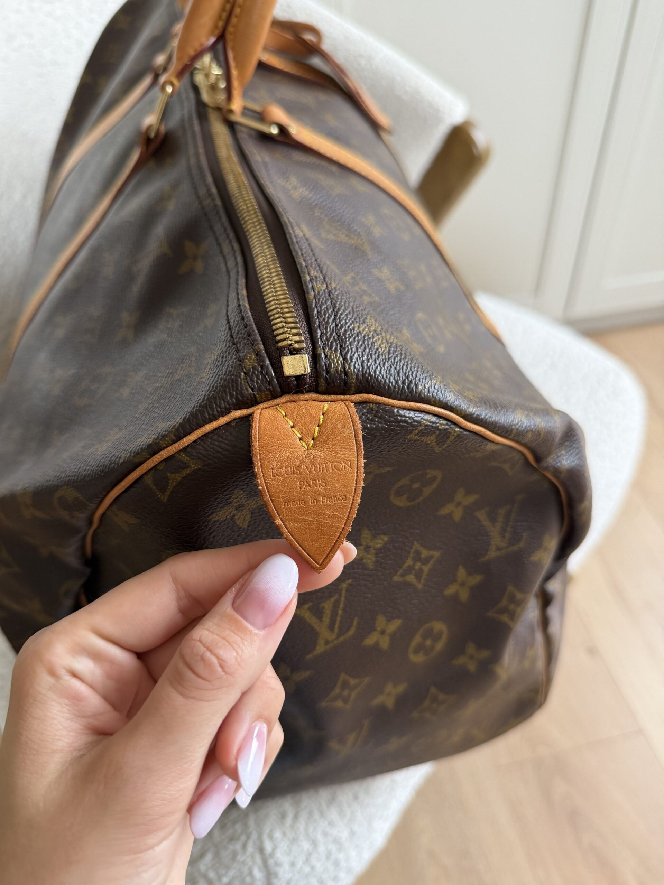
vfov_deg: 71.6
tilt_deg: -43.9
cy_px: 442
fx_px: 614
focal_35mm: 24
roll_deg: +3.0
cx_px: 332
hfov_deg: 56.8
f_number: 1.78
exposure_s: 1/78
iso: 200
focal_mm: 6.76
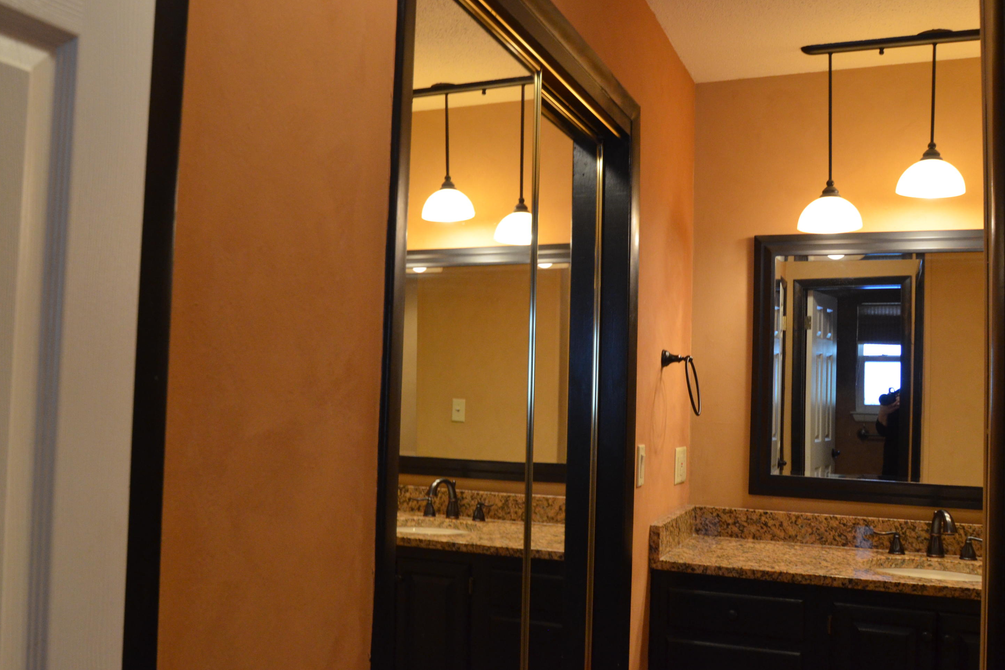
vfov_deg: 40.5
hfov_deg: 57.9
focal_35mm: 33
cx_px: 499
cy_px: 337
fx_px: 908
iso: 1600
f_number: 4.5
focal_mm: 21
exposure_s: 1/50
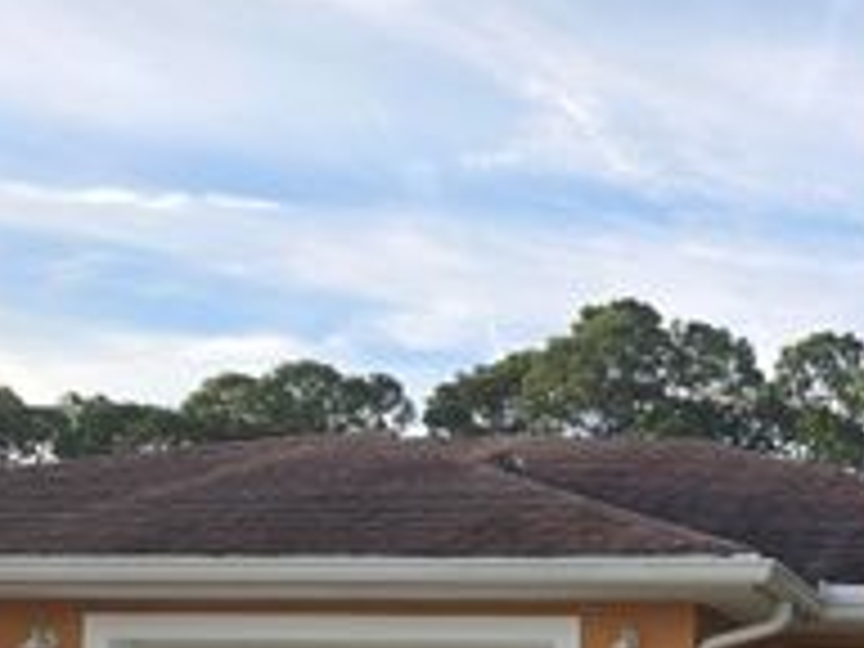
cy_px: 799
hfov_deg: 28.0
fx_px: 1498
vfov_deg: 22.3
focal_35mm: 60
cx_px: 1044
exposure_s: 1/377
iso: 25
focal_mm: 5.4
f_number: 1.8
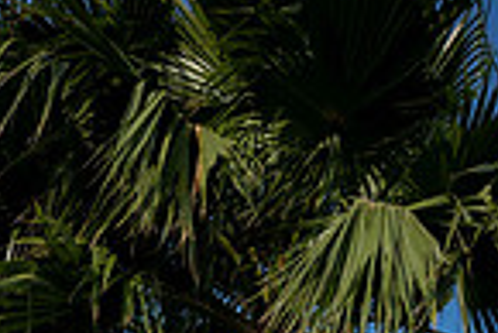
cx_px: 93
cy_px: 717
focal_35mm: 62
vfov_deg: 15.8
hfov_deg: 31.4
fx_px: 859
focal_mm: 20
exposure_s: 1/1600
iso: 125
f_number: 2.8
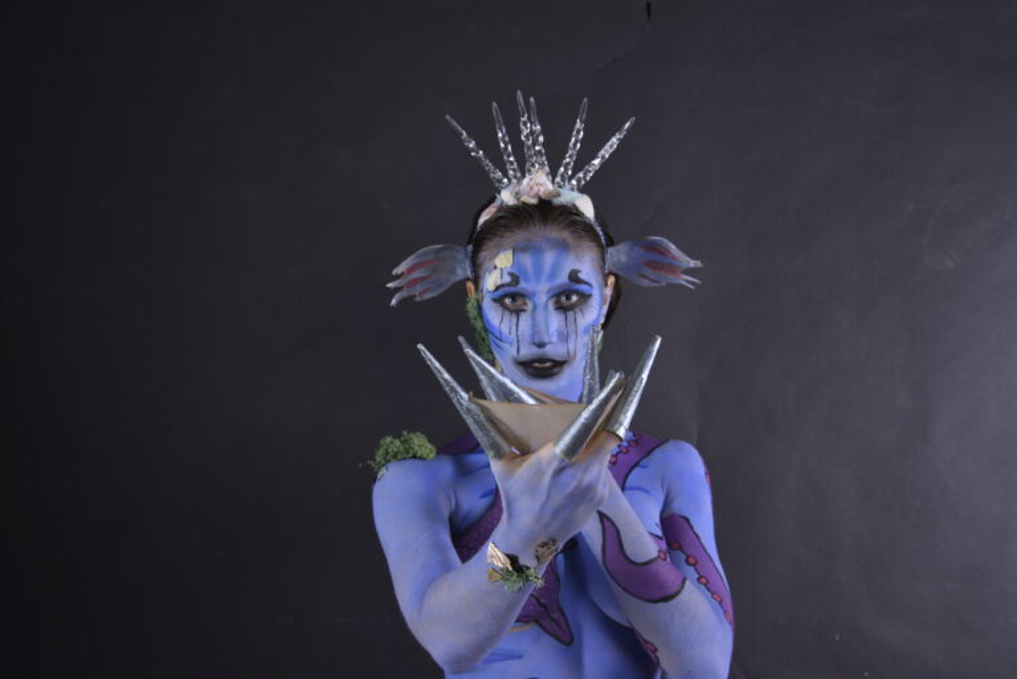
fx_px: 1470
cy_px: 340
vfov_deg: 26.0
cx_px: 508
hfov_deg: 38.2
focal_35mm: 52
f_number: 11
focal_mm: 52
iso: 100
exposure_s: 1/125
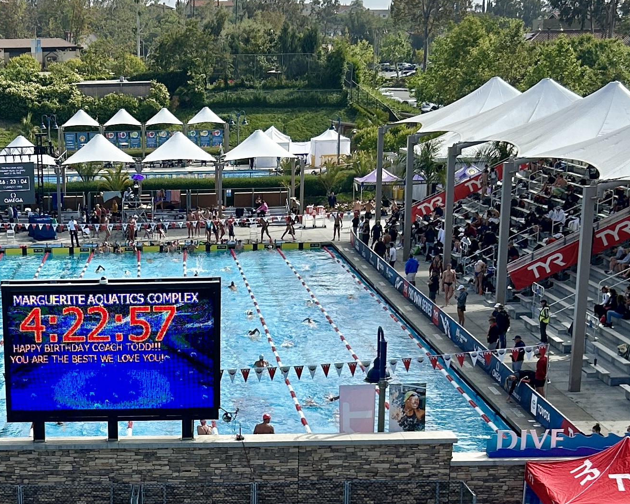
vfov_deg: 22.2
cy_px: 462
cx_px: 154
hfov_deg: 27.9
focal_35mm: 67
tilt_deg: -16.8
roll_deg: +2.1
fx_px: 1249
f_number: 1.5
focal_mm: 5.7
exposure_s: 1/3968
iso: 50
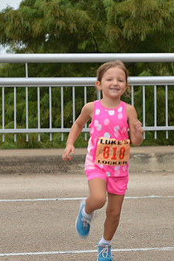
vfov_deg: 20.4
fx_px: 725
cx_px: 108
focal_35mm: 100
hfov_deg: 13.7
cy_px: 162
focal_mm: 70
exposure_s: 1/80
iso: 110
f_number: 5
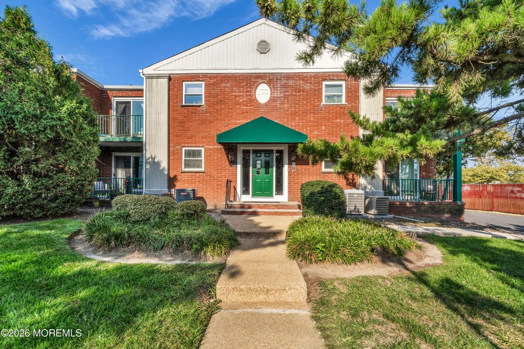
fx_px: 240
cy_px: 174
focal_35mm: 16
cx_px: 262
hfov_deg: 95.0
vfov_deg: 72.1
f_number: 22
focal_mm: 16.5
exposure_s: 1/25
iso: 100
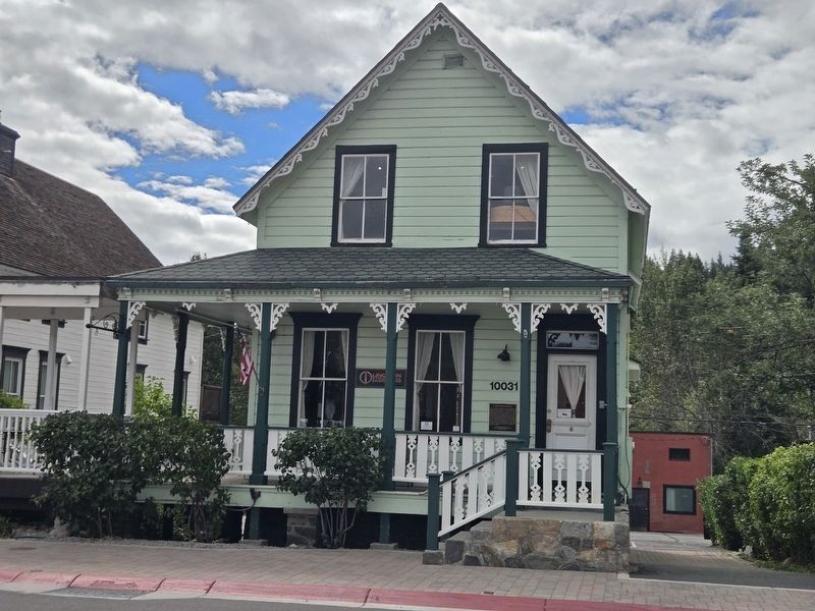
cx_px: 408
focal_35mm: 23
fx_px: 542
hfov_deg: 73.9
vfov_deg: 58.9
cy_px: 306
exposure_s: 1/3092
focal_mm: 5.4
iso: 25
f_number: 1.8
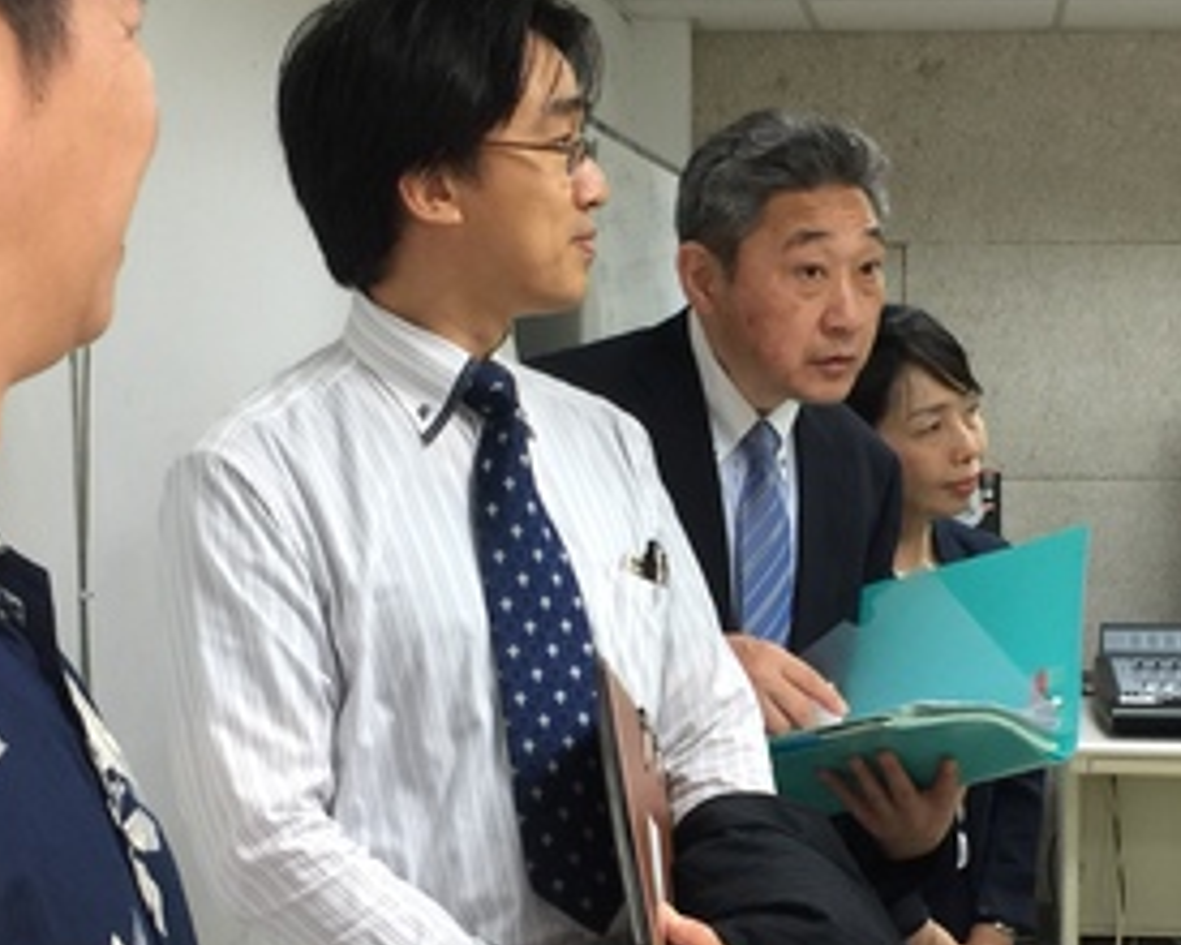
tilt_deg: -5.5
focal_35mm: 72
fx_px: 2517
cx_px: 764
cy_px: 616
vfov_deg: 21.2
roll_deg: -1.1
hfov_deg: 26.3
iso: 32
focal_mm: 4.15
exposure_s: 1/15
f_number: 2.2
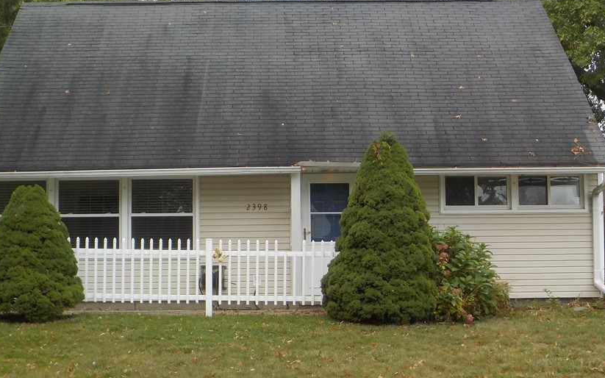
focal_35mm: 62
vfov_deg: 20.9
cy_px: 225
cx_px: 274
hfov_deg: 33.0
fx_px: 1022
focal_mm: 6.4
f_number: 4.2
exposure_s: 1/320
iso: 125
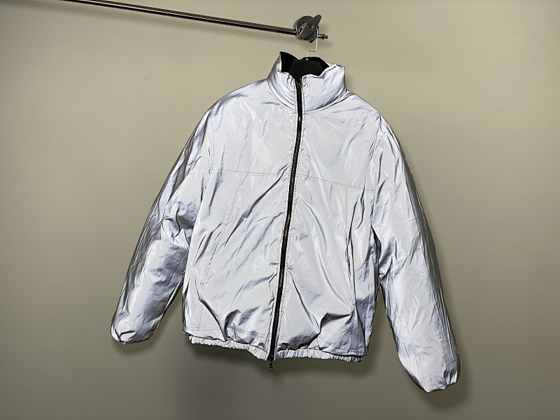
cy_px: 210
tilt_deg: -5.1
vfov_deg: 28.0
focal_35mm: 52
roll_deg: -5.0
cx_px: 280
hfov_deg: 36.8
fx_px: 841
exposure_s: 1/100
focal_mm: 6
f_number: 2
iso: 40
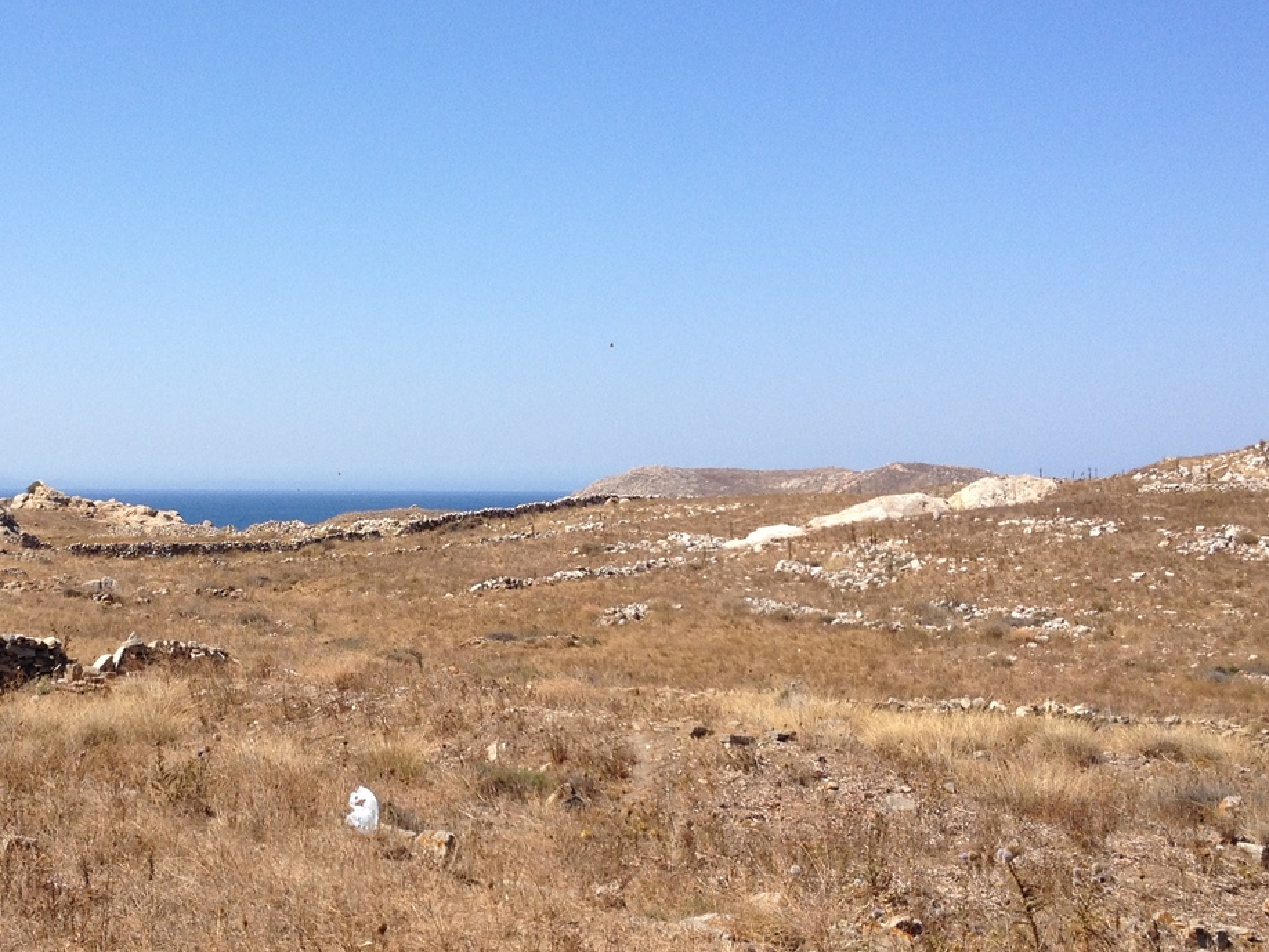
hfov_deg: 31.3
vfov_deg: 24.0
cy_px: 488
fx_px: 2237
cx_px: 387
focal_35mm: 61
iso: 50
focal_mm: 4.28
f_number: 2.4
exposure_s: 1/1905
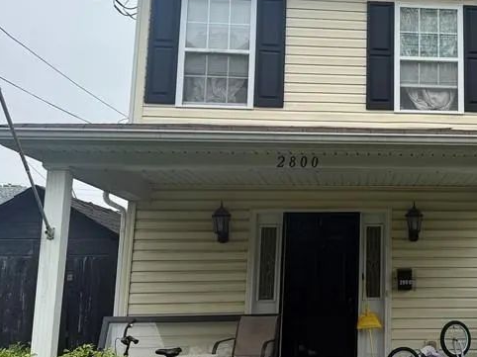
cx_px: 449
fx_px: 702
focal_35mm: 51
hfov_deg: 34.9
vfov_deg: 28.5
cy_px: 158
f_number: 1.78
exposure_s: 1/3145
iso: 80
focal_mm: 6.76
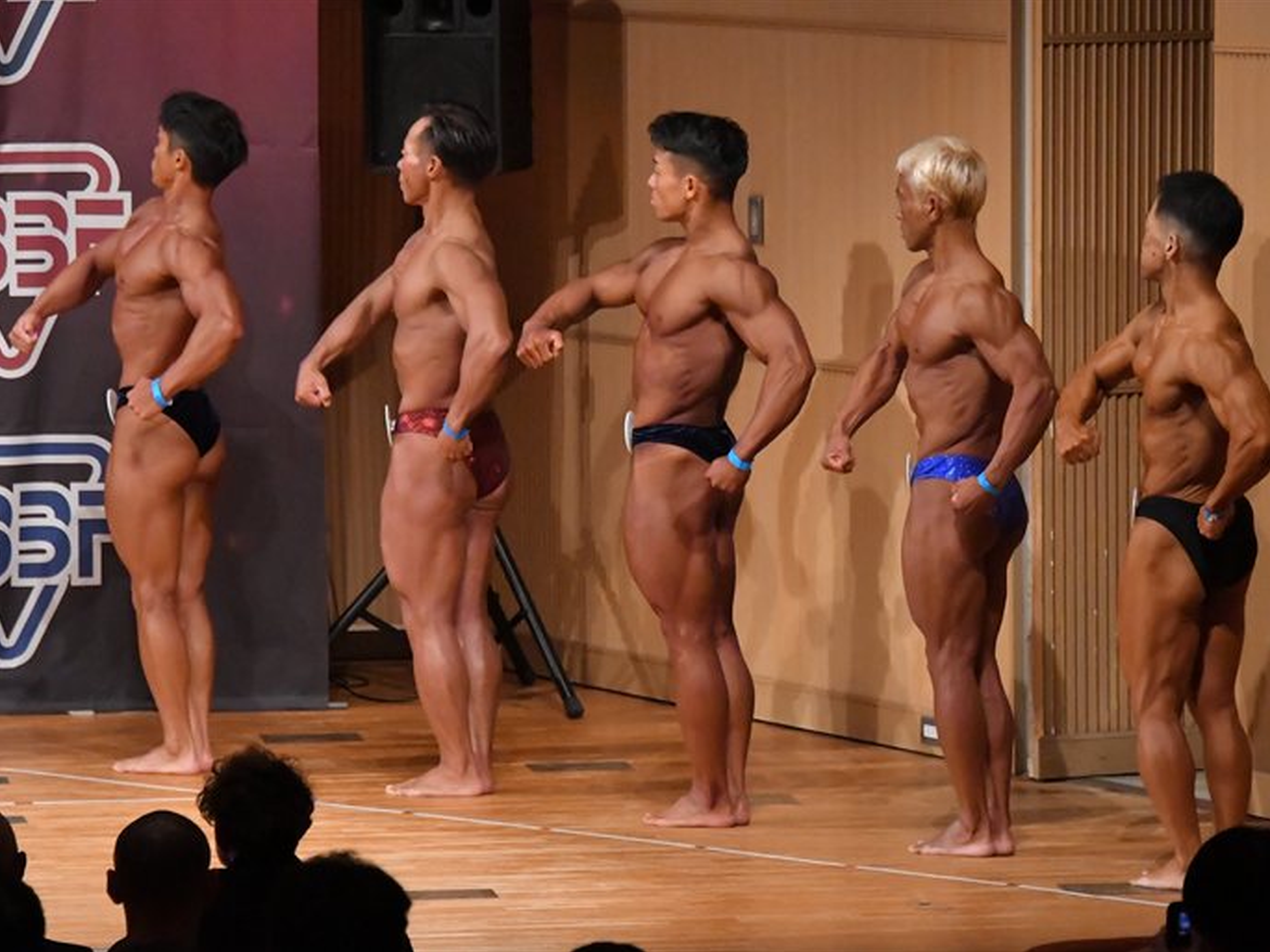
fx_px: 9577
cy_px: 476
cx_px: 657
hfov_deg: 7.6
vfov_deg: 5.7
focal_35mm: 261
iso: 10000
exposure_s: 1/400
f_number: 5.6
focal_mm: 160
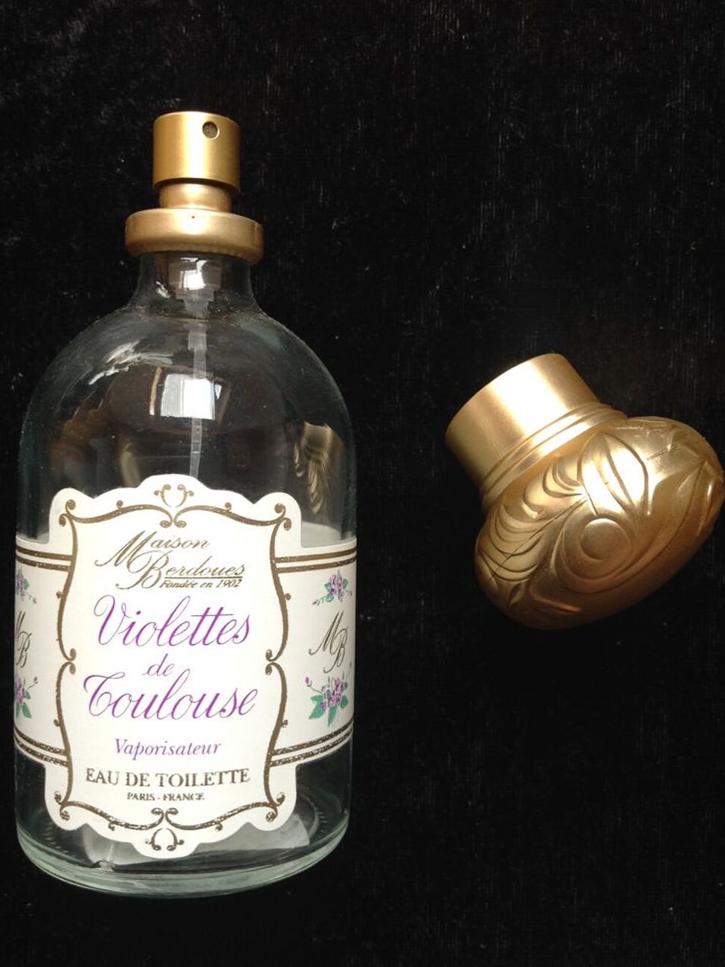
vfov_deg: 51.3
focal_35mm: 36
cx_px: 367
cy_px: 470
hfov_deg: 39.7
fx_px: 1005
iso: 80
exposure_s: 1/15
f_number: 2.4
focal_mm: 4.28
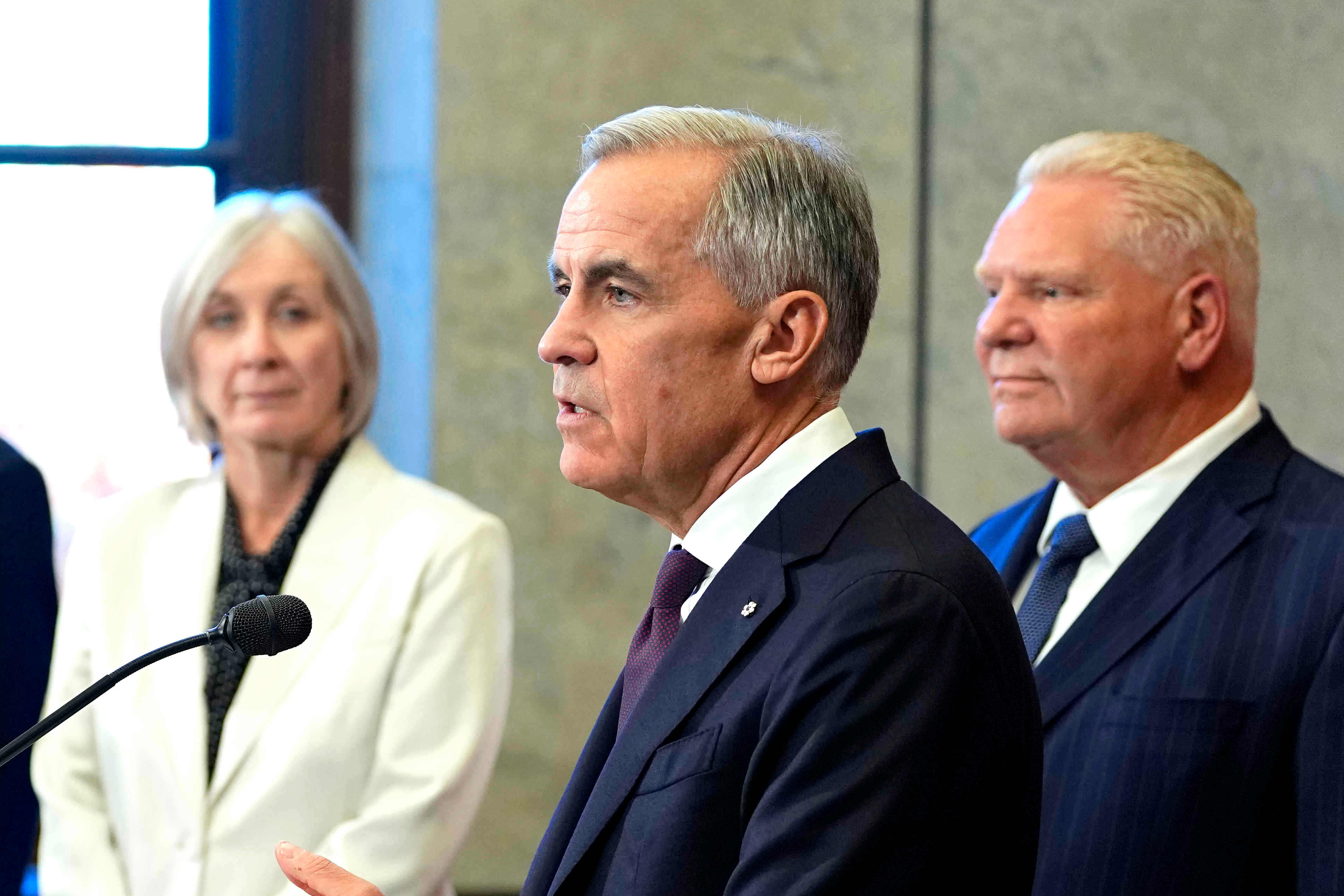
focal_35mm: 157
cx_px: 26
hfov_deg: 12.9
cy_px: 672
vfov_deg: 8.7
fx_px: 5861
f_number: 2.8
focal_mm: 70
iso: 1600
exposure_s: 1/400
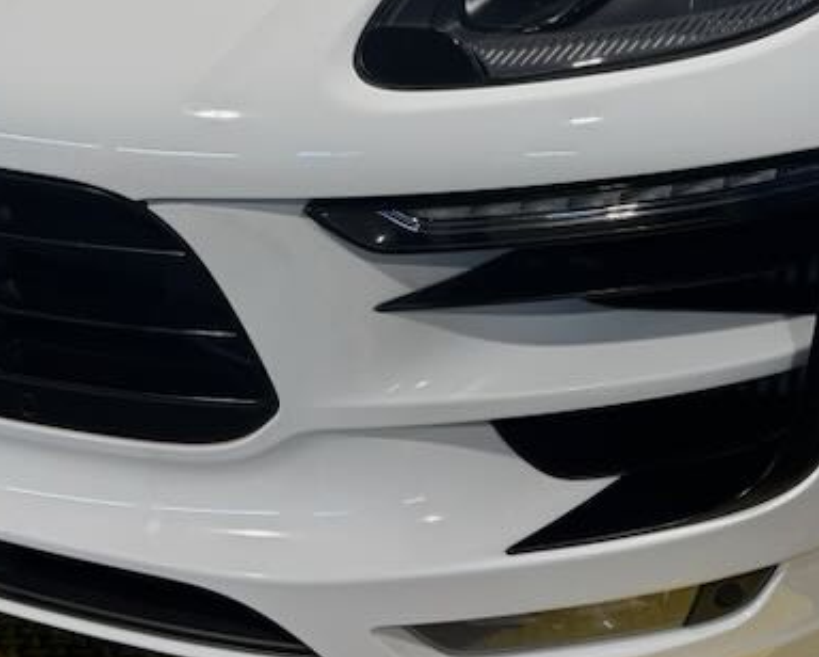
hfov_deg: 24.4
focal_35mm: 78
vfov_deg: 19.0
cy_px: -53
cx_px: 450
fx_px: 1893
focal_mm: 6.76
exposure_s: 1/185
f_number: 1.78
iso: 64
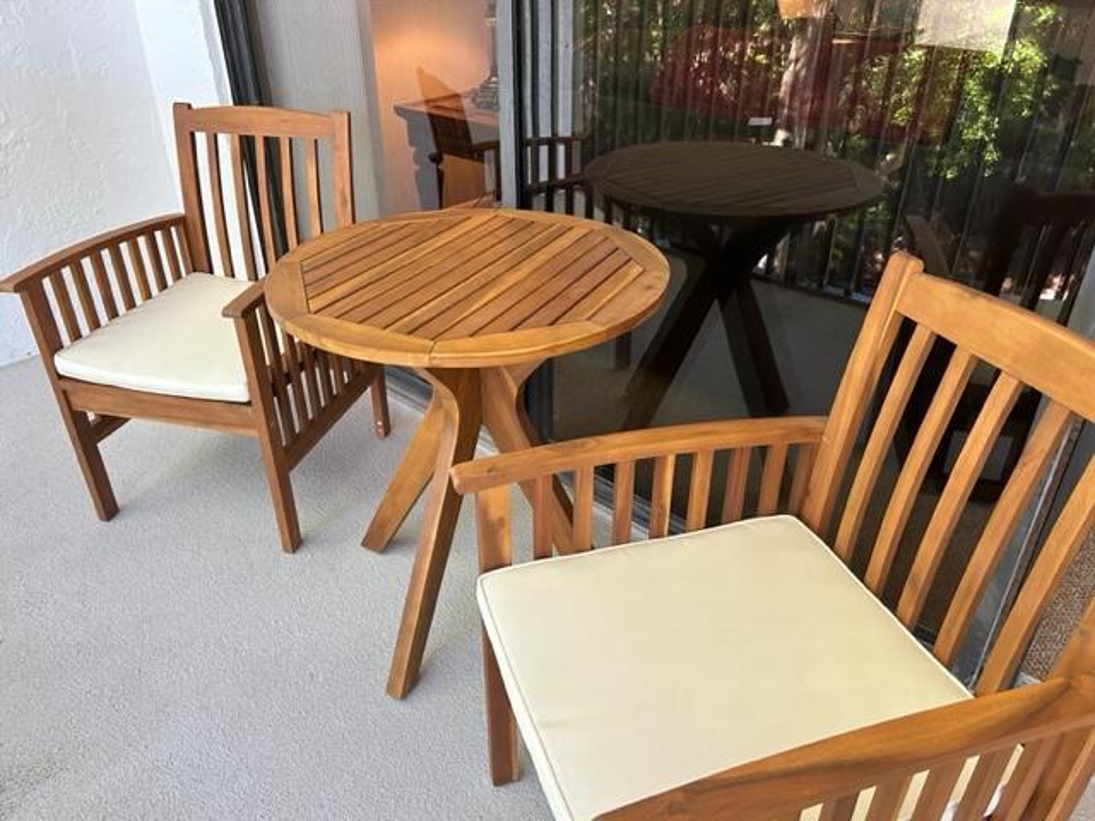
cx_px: 548
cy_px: 410
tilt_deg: -30.2
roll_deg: +0.5
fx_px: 822
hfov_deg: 67.3
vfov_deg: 53.1
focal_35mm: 26
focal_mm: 5.7
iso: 125
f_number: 1.5
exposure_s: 1/113
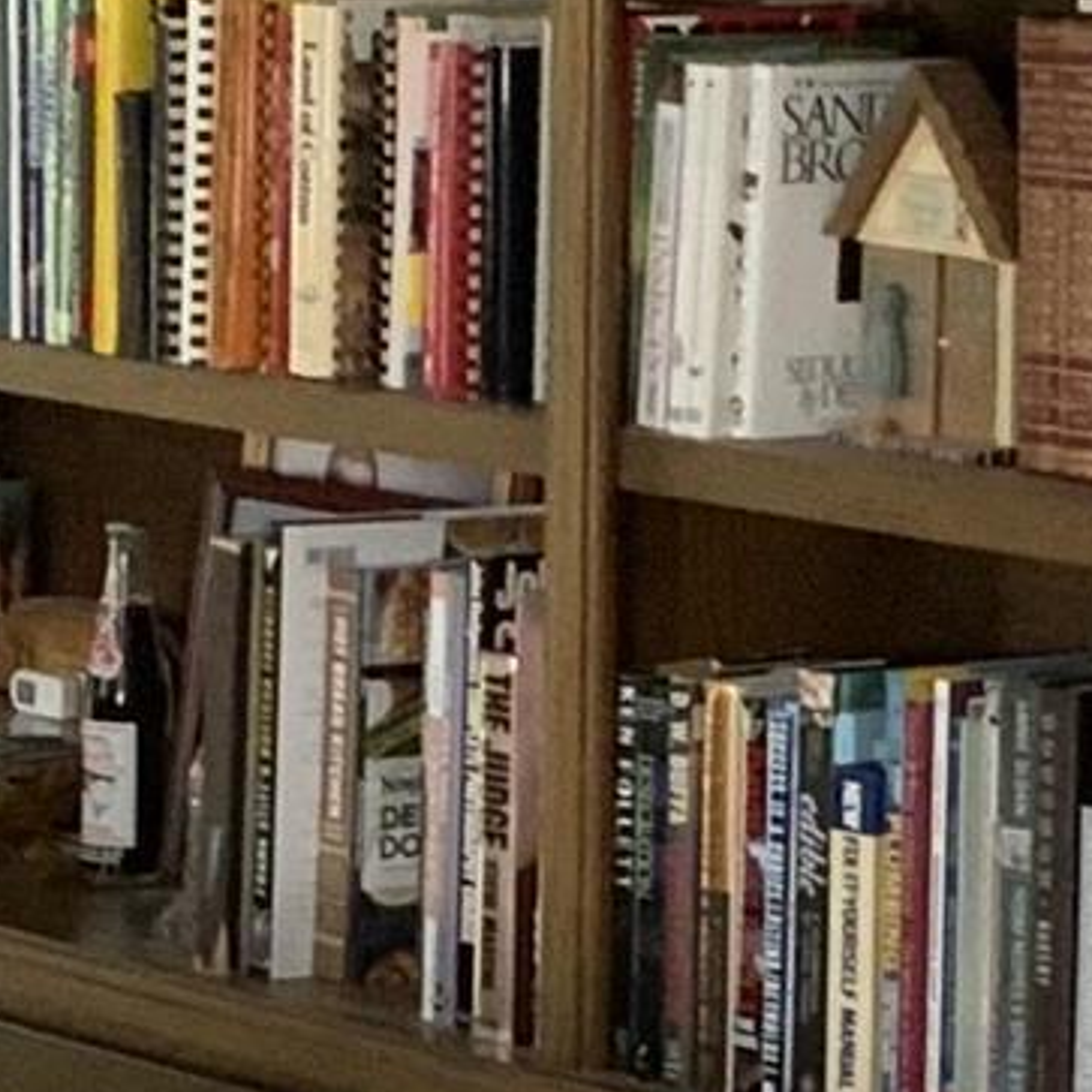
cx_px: 554
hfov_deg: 8.1
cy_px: 785
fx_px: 7745
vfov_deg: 8.1
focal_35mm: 217
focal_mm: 3
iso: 125
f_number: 1.8
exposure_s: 1/60
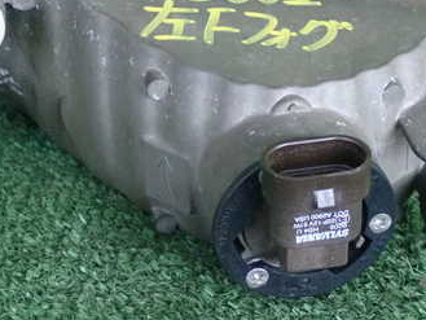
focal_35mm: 113
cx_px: 237
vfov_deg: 13.1
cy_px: 65
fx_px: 1391
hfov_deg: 17.4
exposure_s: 1/125
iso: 1250
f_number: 3.6
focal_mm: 11.09
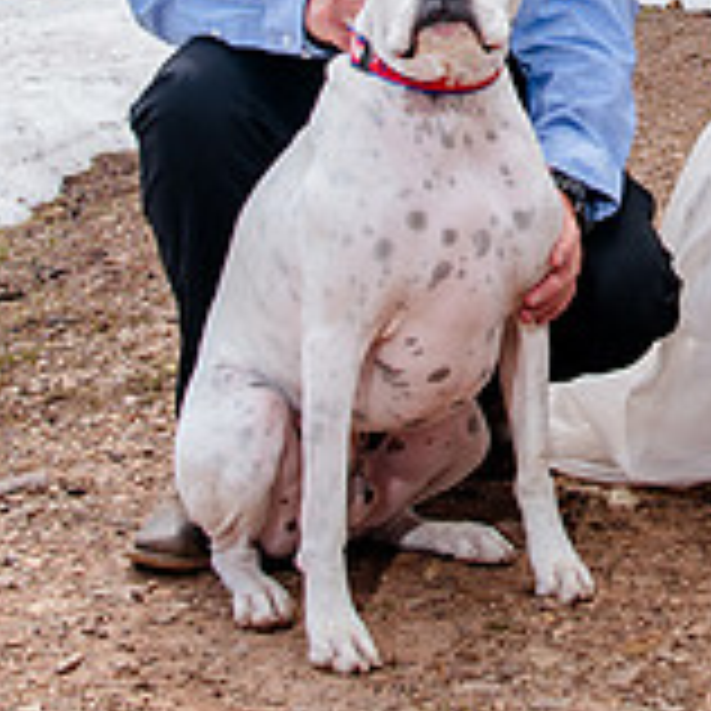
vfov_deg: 14.0
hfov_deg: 14.2
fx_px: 2812
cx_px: 736
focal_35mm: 121
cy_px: -114
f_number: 6.3
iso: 400
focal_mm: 31
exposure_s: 1/200
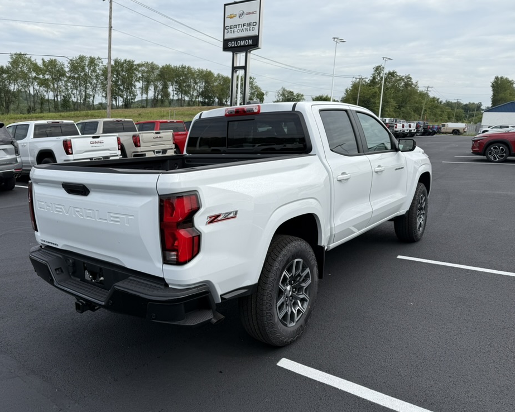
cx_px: 230
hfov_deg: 65.9
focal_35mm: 26
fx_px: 396
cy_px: 208
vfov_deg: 54.9
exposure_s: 1/4405
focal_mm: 6.76
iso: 80
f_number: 1.78
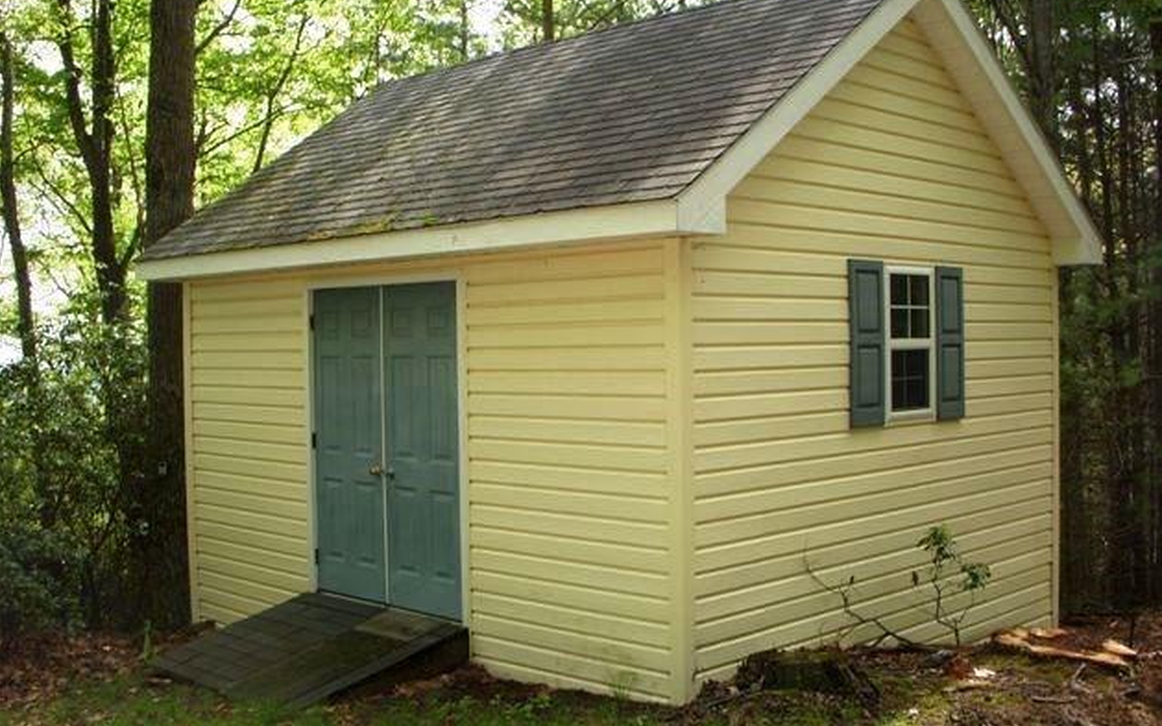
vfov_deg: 31.2
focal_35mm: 41
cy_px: 357
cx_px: 587
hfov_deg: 48.2
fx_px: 1298
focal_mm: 6.3
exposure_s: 1/250
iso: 100
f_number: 3.3
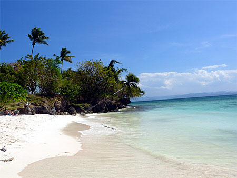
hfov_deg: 50.1
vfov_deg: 38.7
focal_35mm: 37
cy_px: 89
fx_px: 253
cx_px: 118
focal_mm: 7.7
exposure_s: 1/200
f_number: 5.6
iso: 100
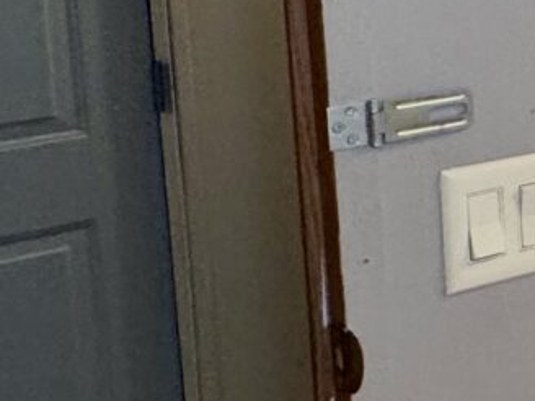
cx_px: 1200
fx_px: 1267
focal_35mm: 82
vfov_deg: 17.2
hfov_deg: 15.7
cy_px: -72
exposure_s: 1/60
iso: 250
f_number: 2.2
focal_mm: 2.22
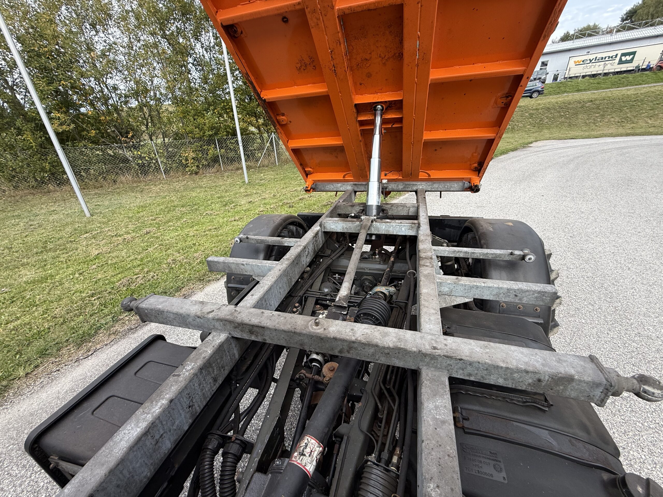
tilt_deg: -25.3
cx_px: 332
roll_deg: +3.1
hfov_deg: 102.1
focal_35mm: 14
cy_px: 248
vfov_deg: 85.7
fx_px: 268
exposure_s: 1/545
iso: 64
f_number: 2.2
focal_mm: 2.22
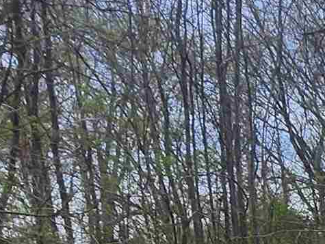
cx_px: 577
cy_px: 445
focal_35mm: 84
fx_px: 789
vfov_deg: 15.1
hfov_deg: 18.5
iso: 40
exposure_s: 1/1472
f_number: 2.2
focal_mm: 1.74
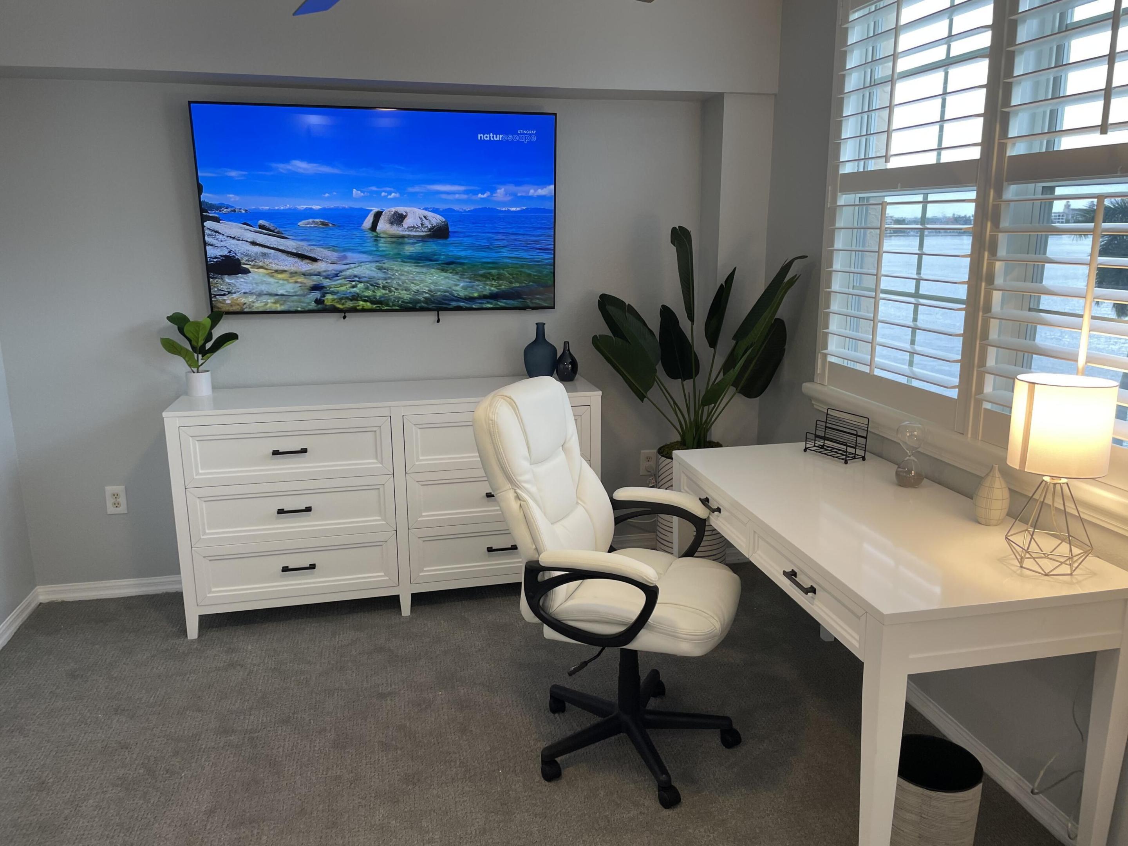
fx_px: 847
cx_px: 564
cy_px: 423
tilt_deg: -12.8
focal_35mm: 26
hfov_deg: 67.3
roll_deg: +0.3
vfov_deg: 53.1
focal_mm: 4.2
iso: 80
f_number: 1.6
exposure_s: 1/60
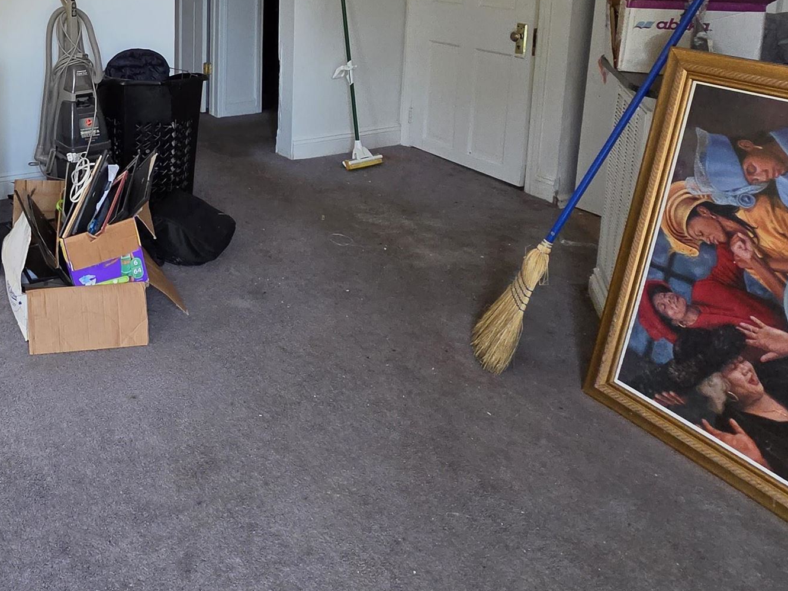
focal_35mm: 30
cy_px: 48
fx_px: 683
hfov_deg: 51.8
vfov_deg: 42.5
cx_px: 59
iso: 320
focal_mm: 2.2
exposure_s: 1/60
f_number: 2.2
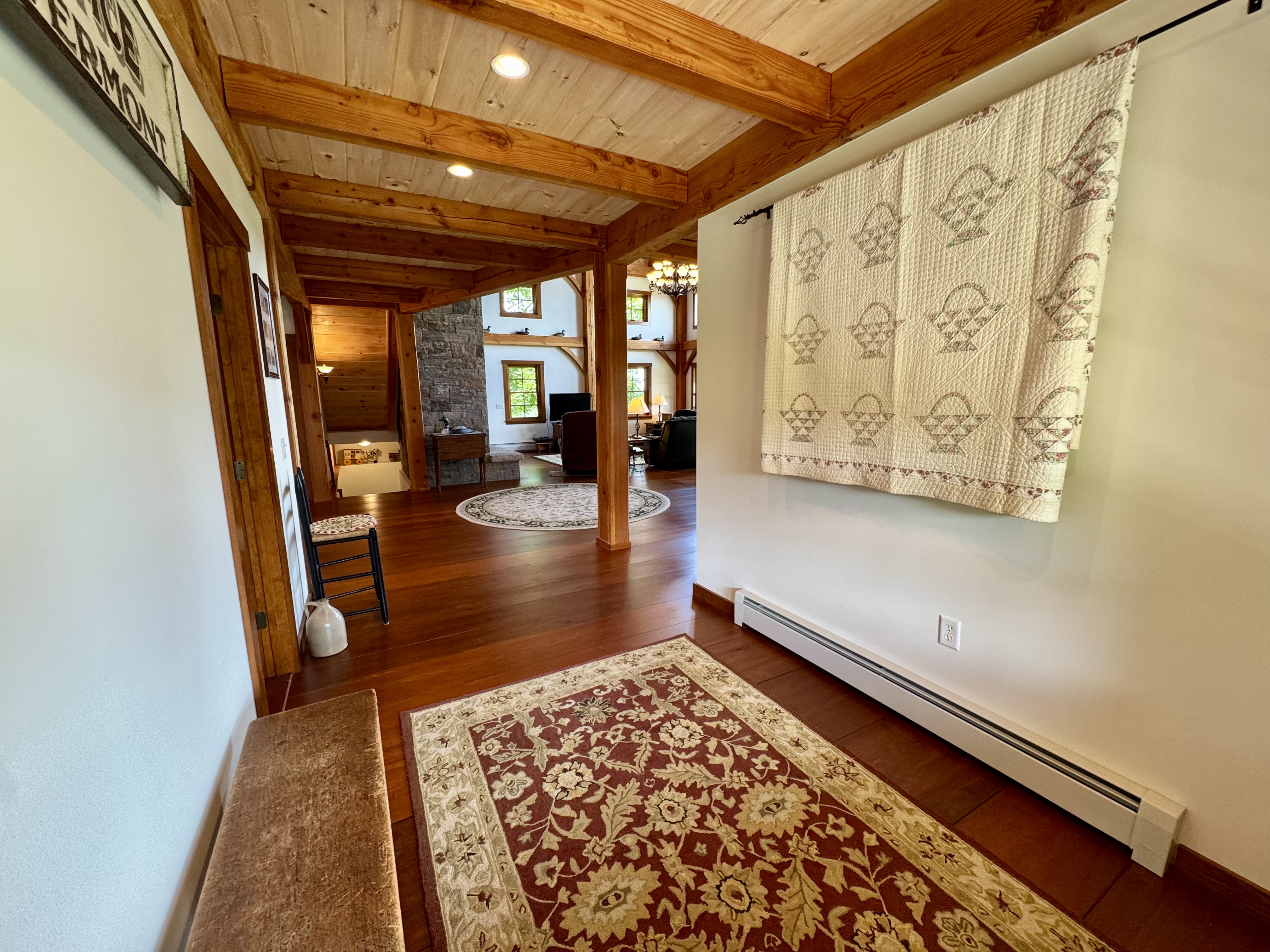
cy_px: 476
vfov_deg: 85.7
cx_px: 635
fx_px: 514
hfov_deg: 102.1
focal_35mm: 14
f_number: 2.2
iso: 200
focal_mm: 2.22
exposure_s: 1/60
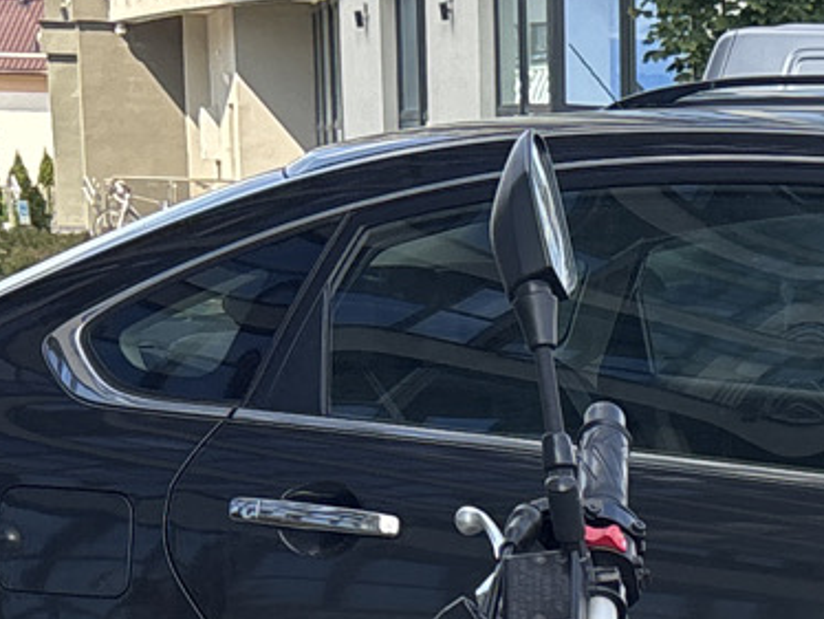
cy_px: 1145
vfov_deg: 10.1
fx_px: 3311
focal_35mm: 139
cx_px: 1137
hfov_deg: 13.6
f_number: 1.6
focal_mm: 5.96
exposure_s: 1/531
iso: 50
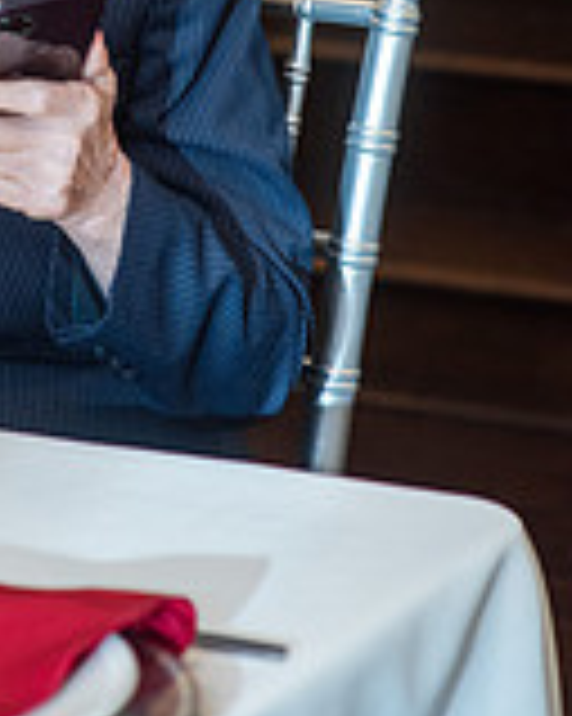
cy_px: -63
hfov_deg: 6.8
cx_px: -50
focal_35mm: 226
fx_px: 4787
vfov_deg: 8.5
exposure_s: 1/160
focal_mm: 85
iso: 1250
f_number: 3.2
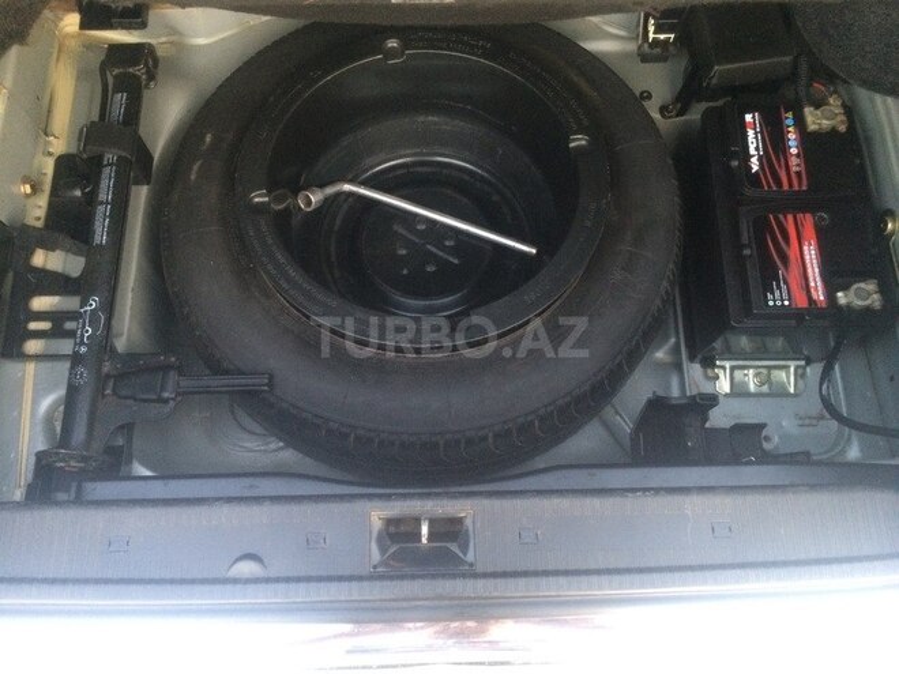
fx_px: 753
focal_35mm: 29
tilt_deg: -70.3
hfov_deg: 61.7
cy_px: 337
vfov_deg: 48.2
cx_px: 450
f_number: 2.2
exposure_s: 1/33
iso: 320
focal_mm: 4.15
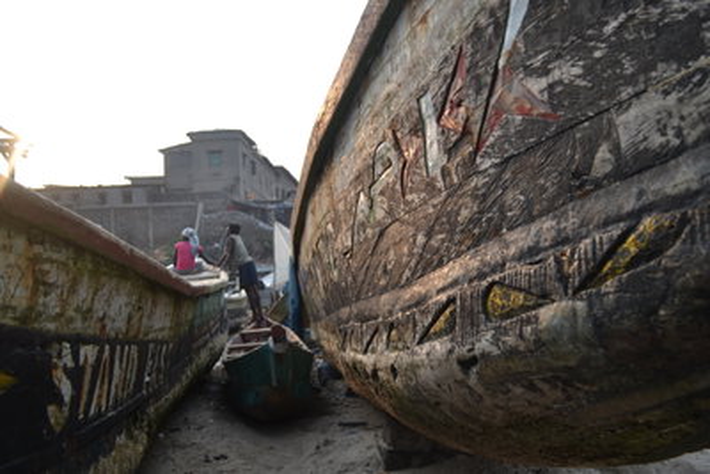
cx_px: 355
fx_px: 769
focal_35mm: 39
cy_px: 237
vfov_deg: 34.2
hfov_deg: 49.5
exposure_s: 1/250
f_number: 4.2
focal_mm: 26
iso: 100
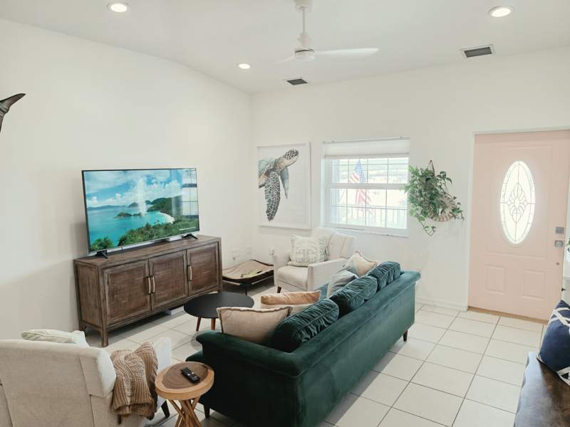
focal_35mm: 23
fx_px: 379
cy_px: 214
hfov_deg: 73.9
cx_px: 285
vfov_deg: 58.9
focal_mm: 6.5
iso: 64
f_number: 1.4
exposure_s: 1/120
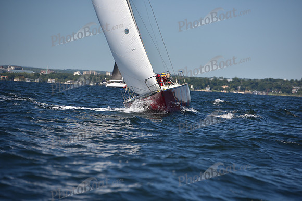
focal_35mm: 200
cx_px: 151
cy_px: 100
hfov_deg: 10.3
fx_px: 1678
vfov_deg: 6.9
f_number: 5
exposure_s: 1/800
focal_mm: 200
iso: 200
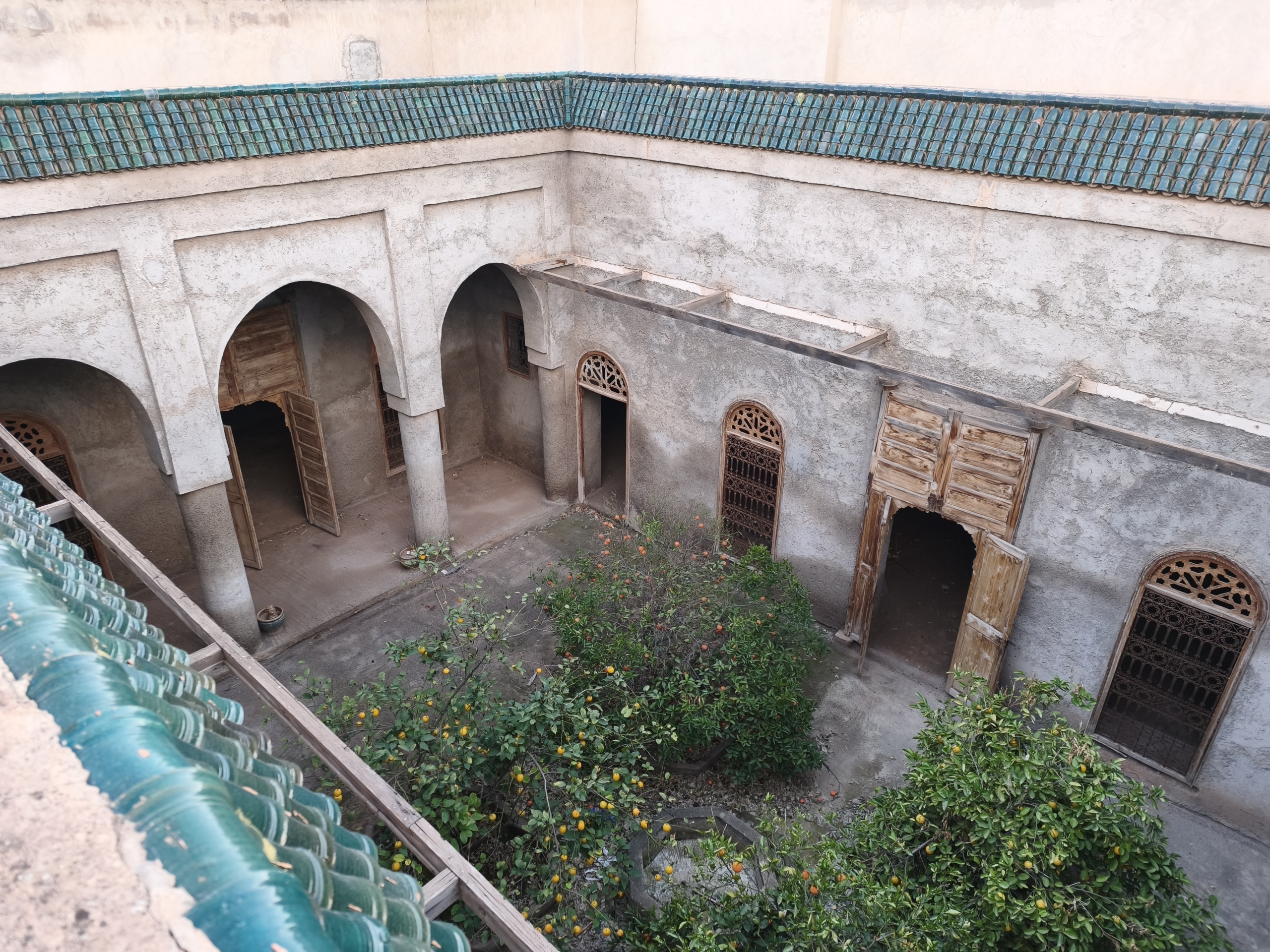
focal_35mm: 23
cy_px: 476
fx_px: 844
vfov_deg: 58.9
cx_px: 635
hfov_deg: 73.9
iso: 125
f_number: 1.62
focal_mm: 6.45
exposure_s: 1/99.9
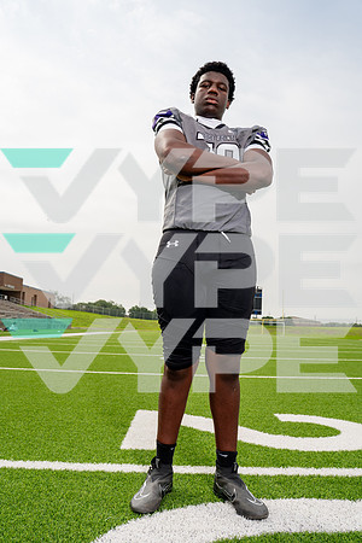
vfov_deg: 65.5
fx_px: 422
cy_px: 272
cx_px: 181
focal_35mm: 28
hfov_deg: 46.4
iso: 125
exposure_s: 1/800
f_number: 5.6
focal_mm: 28
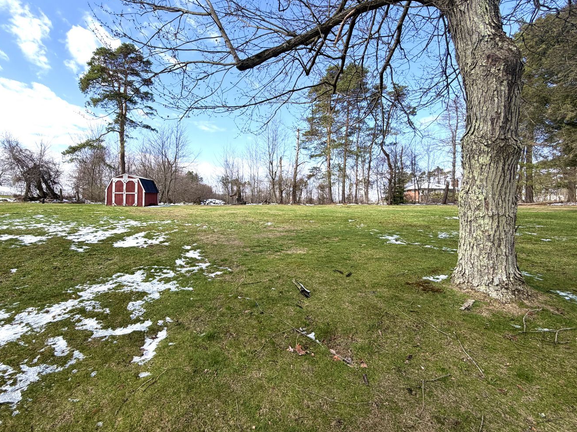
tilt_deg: +3.0
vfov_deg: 77.8
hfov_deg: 94.2
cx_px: 261
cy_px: 194
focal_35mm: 16
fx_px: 267
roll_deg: -1.0
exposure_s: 1/770
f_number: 2.2
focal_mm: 2.22
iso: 32
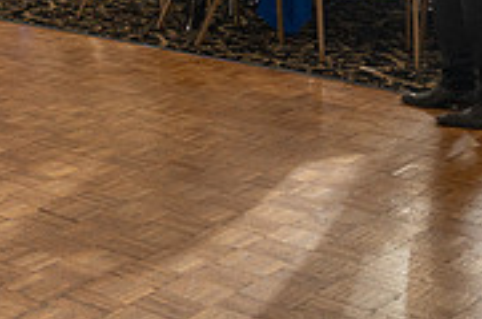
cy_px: -161
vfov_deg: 13.1
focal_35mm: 98
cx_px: -280
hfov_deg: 18.1
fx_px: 1310
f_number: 3.2
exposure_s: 1/160
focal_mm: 30.5
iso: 640
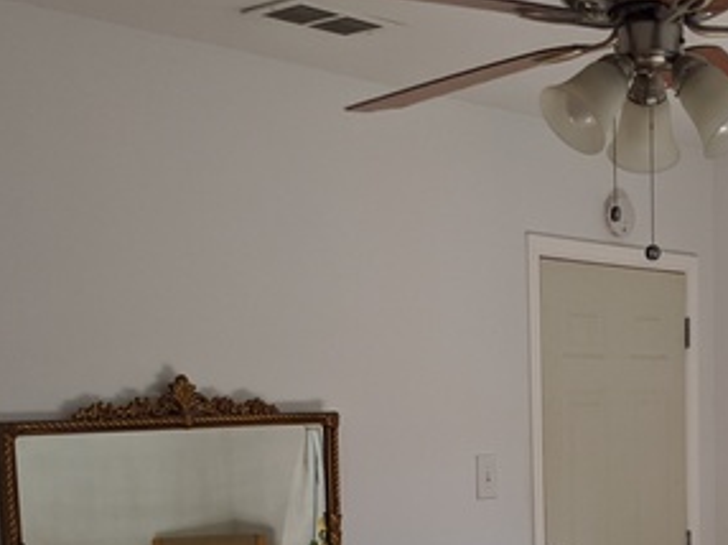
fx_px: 1324
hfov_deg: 29.8
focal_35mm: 63
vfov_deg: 22.4
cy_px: 542
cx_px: 617
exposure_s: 1/398
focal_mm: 4.38
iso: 42
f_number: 1.73
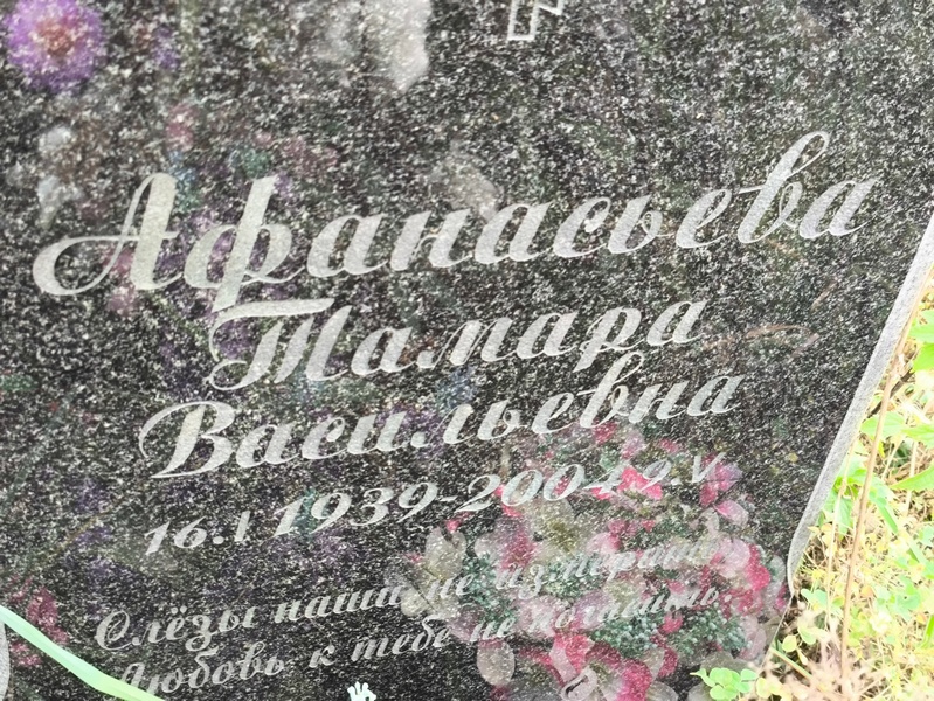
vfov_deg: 29.1
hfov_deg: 38.2
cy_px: 350
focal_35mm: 50
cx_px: 467
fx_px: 1350
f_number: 1.7
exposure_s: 1/60
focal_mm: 4.71
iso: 100
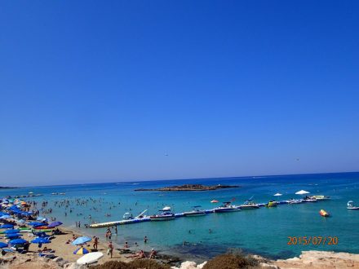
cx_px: 180
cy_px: 134
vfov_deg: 46.8
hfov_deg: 60.0
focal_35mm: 30
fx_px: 311
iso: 100
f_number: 9
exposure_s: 1/250
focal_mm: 5.5
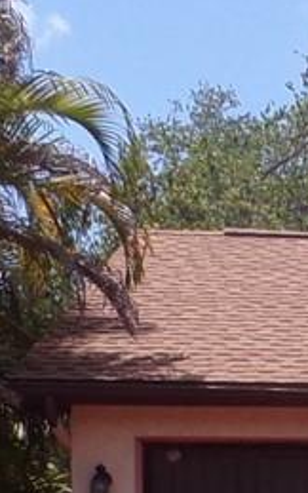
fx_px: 2107
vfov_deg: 12.9
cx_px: 848
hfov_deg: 7.5
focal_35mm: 157
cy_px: 617
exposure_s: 1/280
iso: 80
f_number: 5.8
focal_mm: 4.3
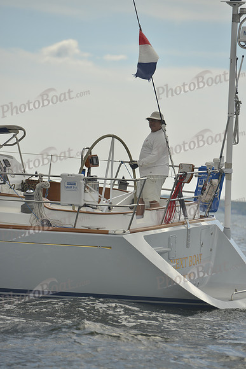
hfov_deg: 6.9
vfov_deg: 10.3
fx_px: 2049
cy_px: 184
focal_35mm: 200
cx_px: 123
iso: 200
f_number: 6.3
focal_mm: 200
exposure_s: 1/640
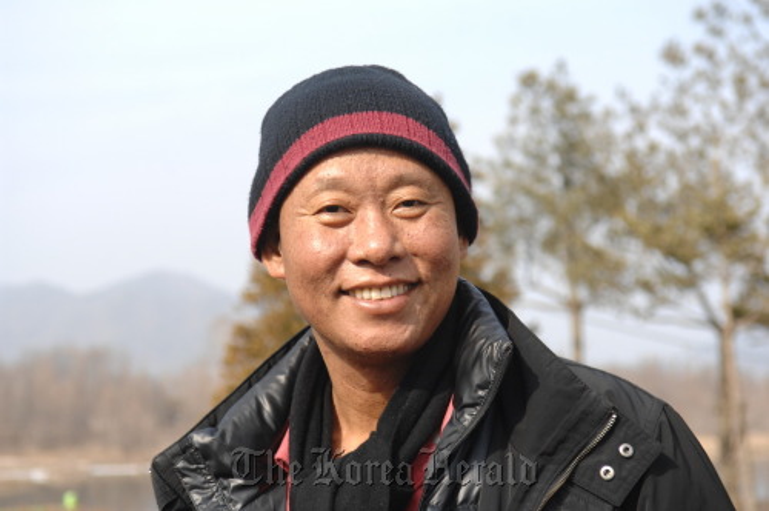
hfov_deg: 24.6
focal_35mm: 82
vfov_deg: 16.5
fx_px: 1760
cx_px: 384
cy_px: 256
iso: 320
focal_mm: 55
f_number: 4.5
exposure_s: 1/800
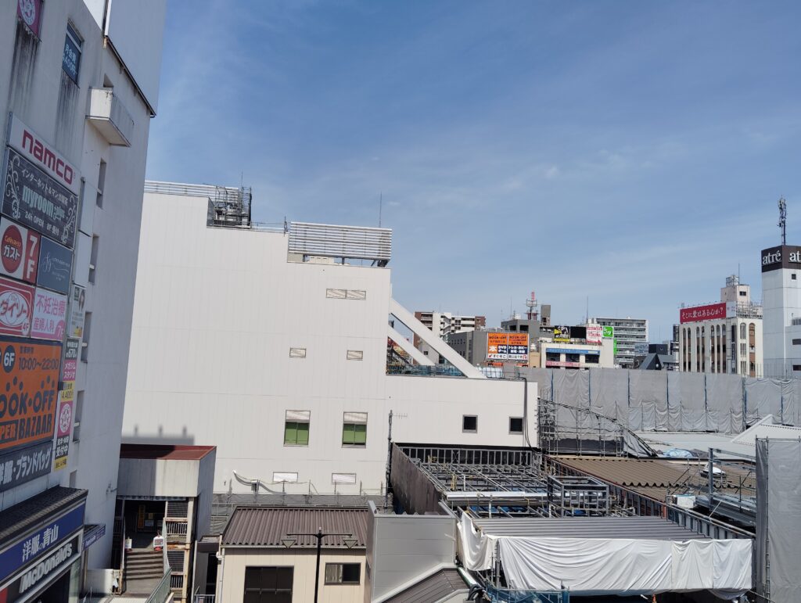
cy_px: 302
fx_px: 649
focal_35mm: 28
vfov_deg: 49.9
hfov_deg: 63.4
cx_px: 400
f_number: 1.8
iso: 50
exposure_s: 1/1089
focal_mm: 4.22
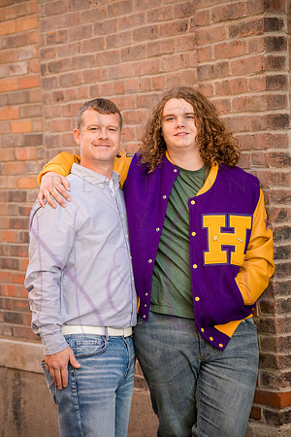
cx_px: 146
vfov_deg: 18.3
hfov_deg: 12.2
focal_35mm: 112
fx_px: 1358
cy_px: 218
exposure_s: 1/400
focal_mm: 112
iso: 640
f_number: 5
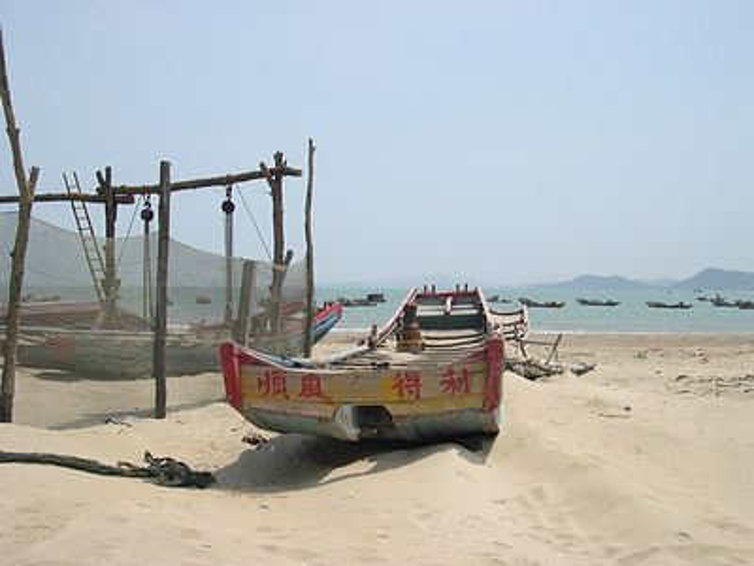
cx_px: 377
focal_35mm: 38
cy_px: 283
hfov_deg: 49.0
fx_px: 828
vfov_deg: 37.7
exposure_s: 1/360
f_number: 7.6
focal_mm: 8
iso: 100
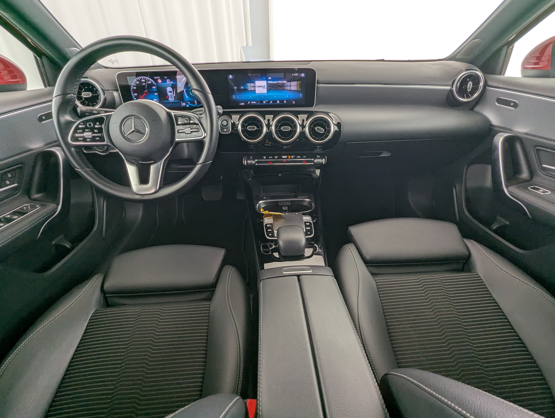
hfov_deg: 94.4
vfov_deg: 78.2
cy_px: 209
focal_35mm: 16
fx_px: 257
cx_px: 278
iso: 67
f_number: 2.2
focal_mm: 2.35
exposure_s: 1/37.4
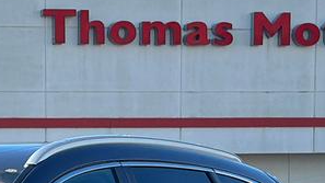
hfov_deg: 9.3
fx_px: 1939
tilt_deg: -2.8
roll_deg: +1.5
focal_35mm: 225
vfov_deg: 5.3
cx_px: -154
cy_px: 387
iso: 80
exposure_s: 1/2597
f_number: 1.78
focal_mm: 6.86
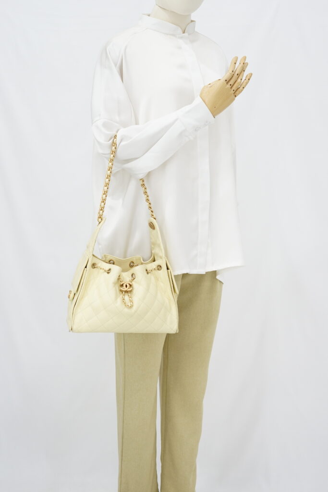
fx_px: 683
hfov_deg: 27.0
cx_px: 164
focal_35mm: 50
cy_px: 246
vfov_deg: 39.6
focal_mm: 50
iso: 640
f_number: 5
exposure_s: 1/15
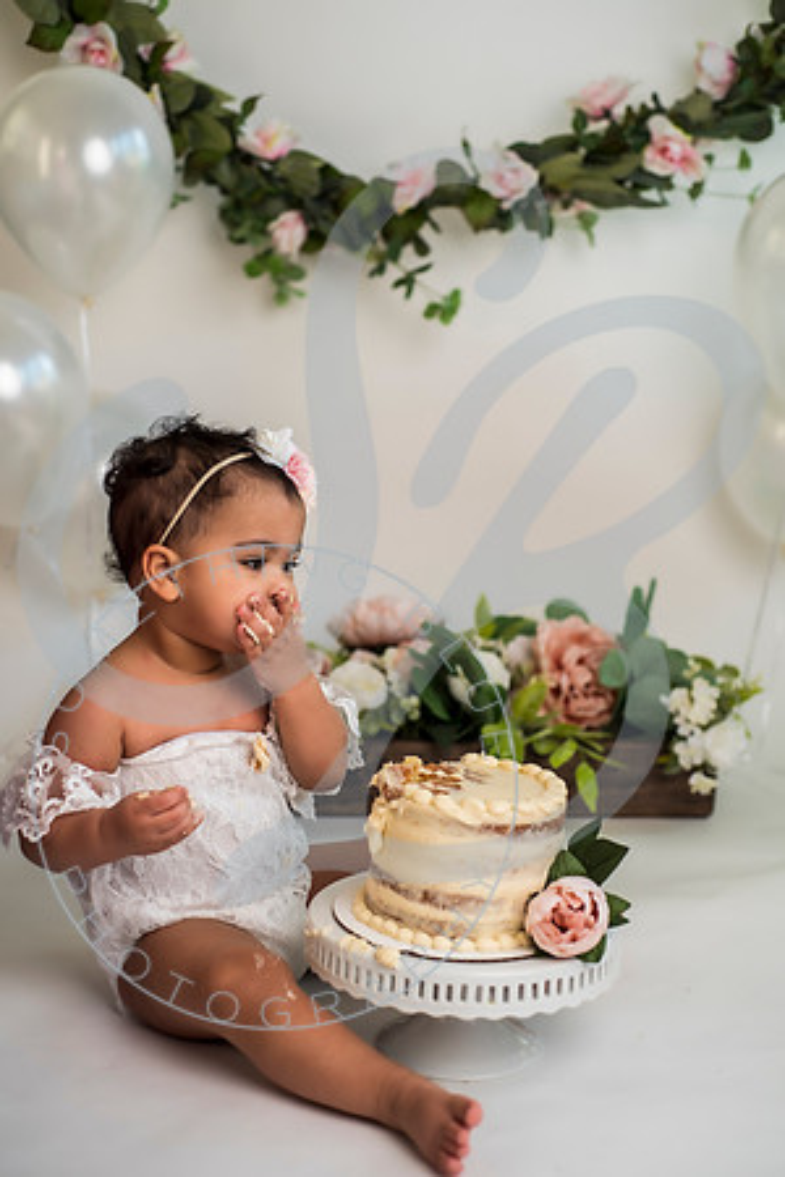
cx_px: 392
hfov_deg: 27.0
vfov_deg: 39.6
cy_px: 588
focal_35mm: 50
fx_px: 1635
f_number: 2.8
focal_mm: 50
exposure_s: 1/200
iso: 100
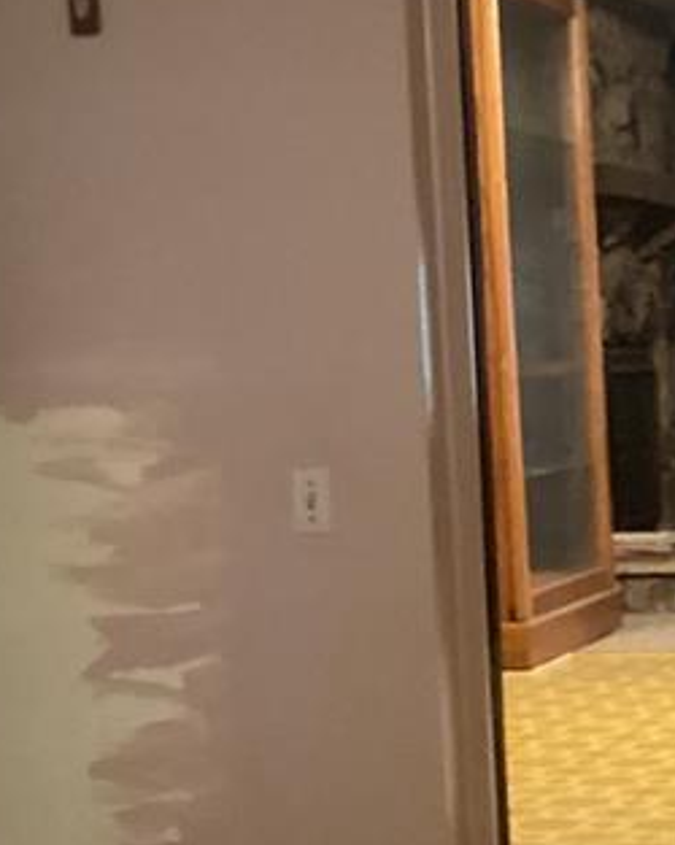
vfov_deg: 19.3
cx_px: 481
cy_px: 567
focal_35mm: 99
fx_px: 2475
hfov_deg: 15.5
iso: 640
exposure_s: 1/24
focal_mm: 3.3
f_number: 2.4
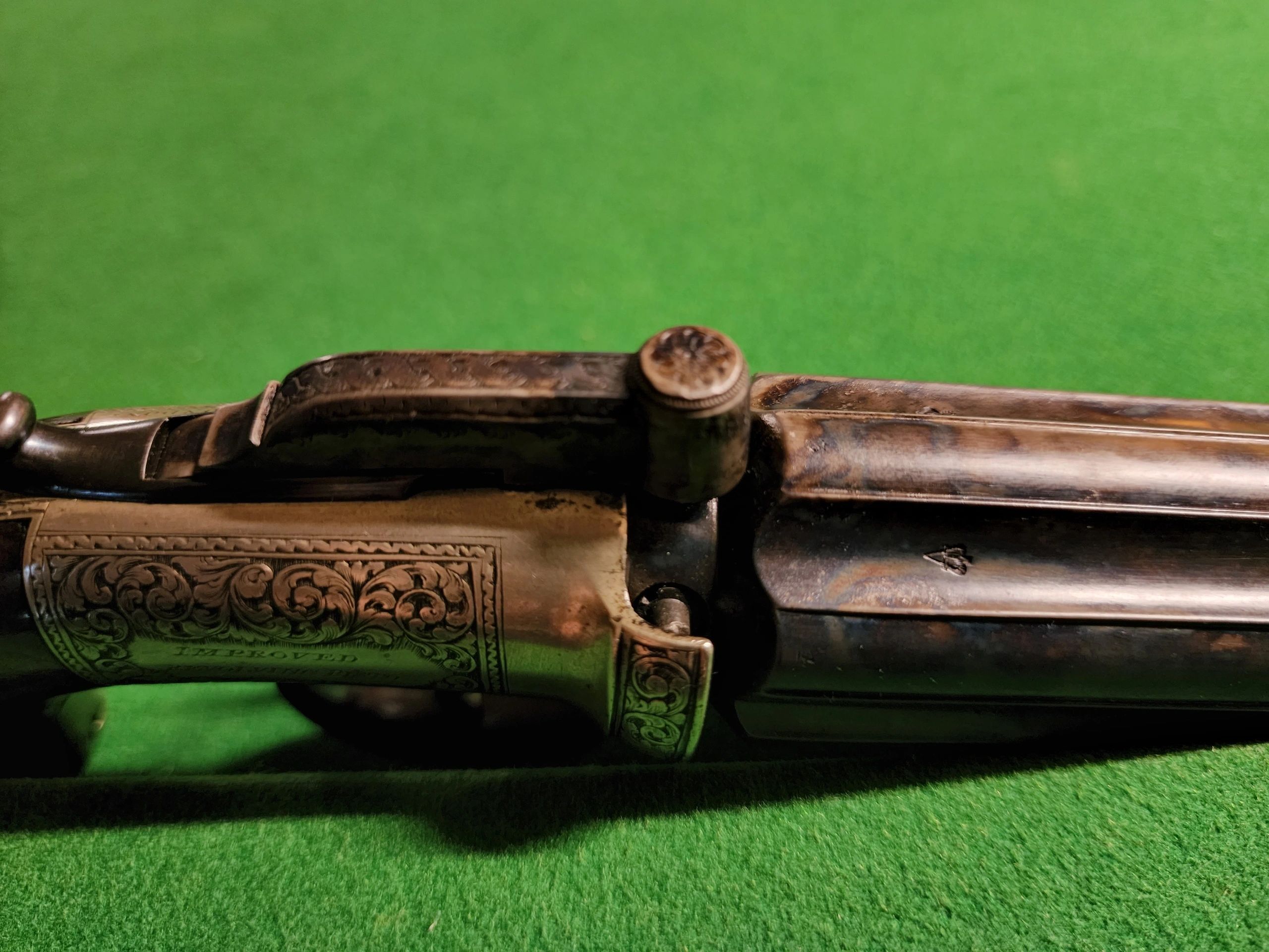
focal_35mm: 23
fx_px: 843
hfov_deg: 73.9
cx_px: 634
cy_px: 476
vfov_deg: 58.9
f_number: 1.8
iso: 500
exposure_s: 1/24
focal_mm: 6.4
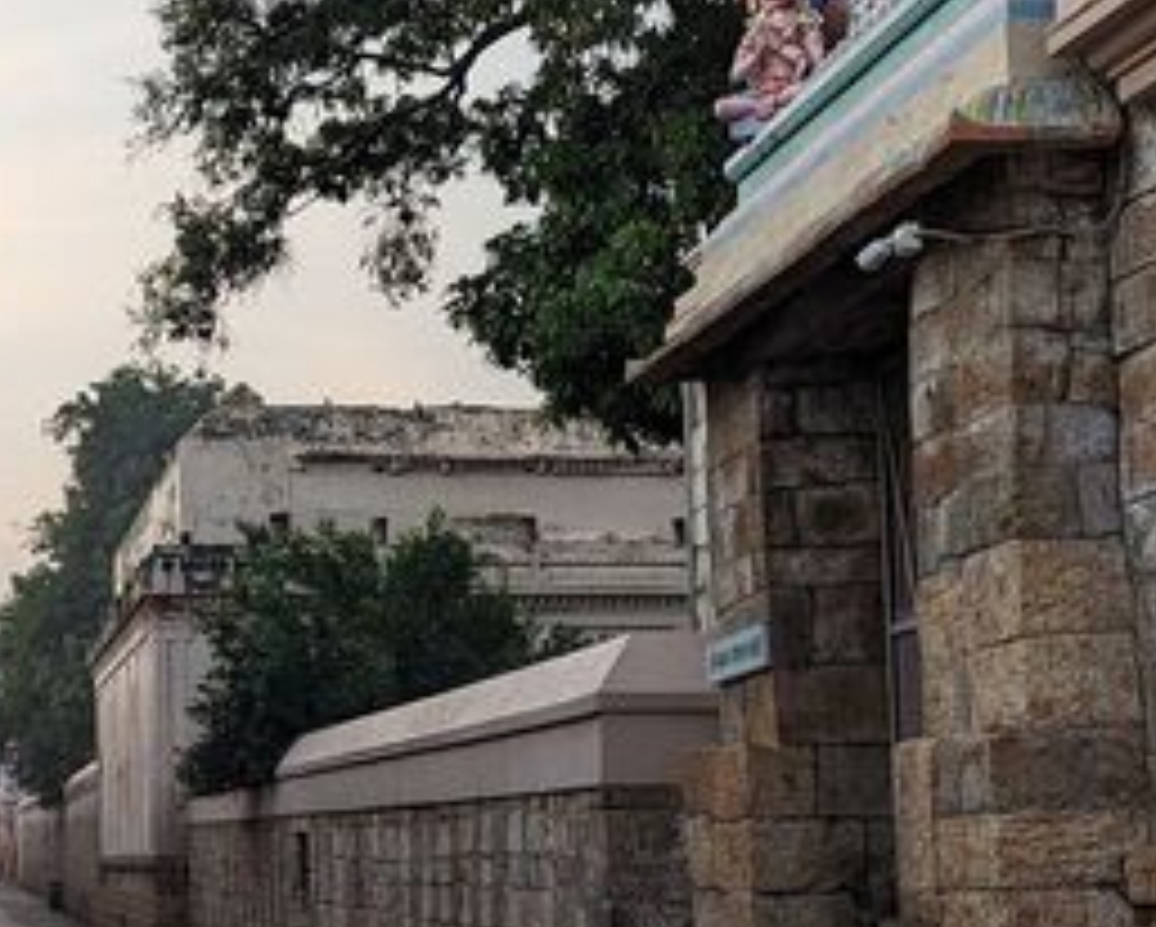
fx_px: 2499
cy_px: 587
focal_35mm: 73
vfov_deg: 21.0
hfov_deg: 24.9
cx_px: 18
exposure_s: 1/105
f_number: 1.85
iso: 125
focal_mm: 6.81
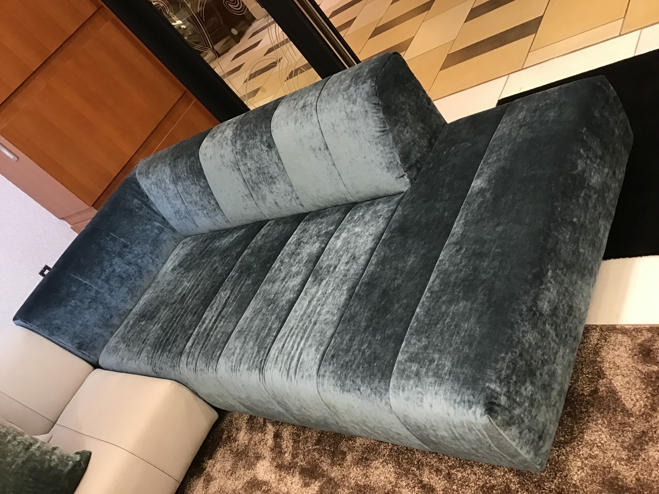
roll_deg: +44.8
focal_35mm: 31
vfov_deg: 45.4
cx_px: 330
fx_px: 590
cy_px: 247
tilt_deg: -28.3
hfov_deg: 58.4
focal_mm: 3.3
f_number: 2.4
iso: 100
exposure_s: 1/30
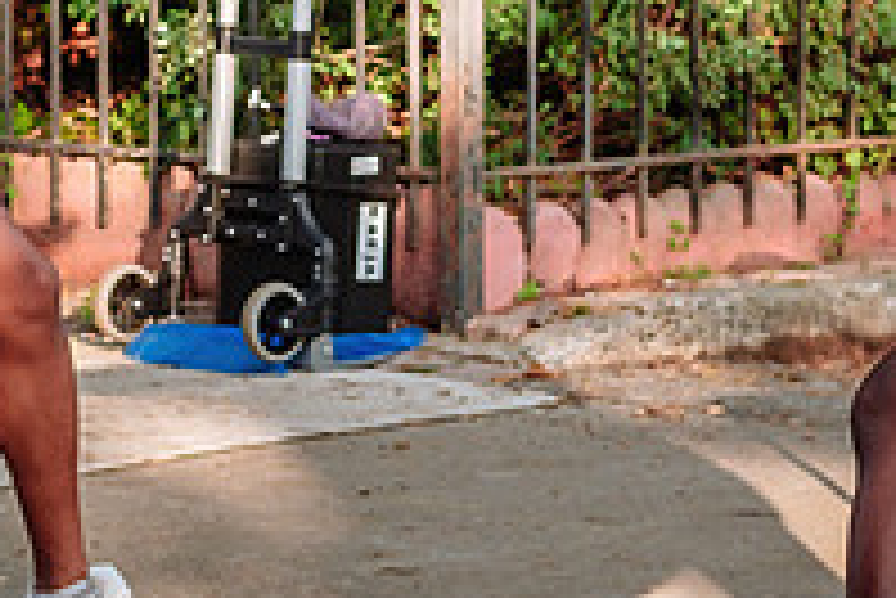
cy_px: -2
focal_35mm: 262
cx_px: 455
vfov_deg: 5.2
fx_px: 6525
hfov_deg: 7.9
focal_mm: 52
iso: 800
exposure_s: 1/400
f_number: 2.8
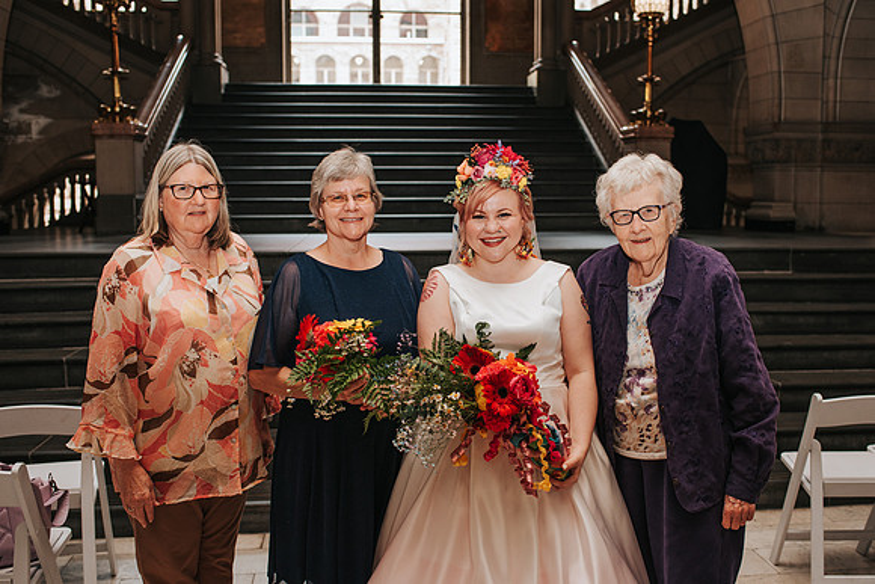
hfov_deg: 51.4
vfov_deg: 35.6
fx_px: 908
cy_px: 292
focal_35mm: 37
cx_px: 464
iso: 1000
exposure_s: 1/160
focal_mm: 35
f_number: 4
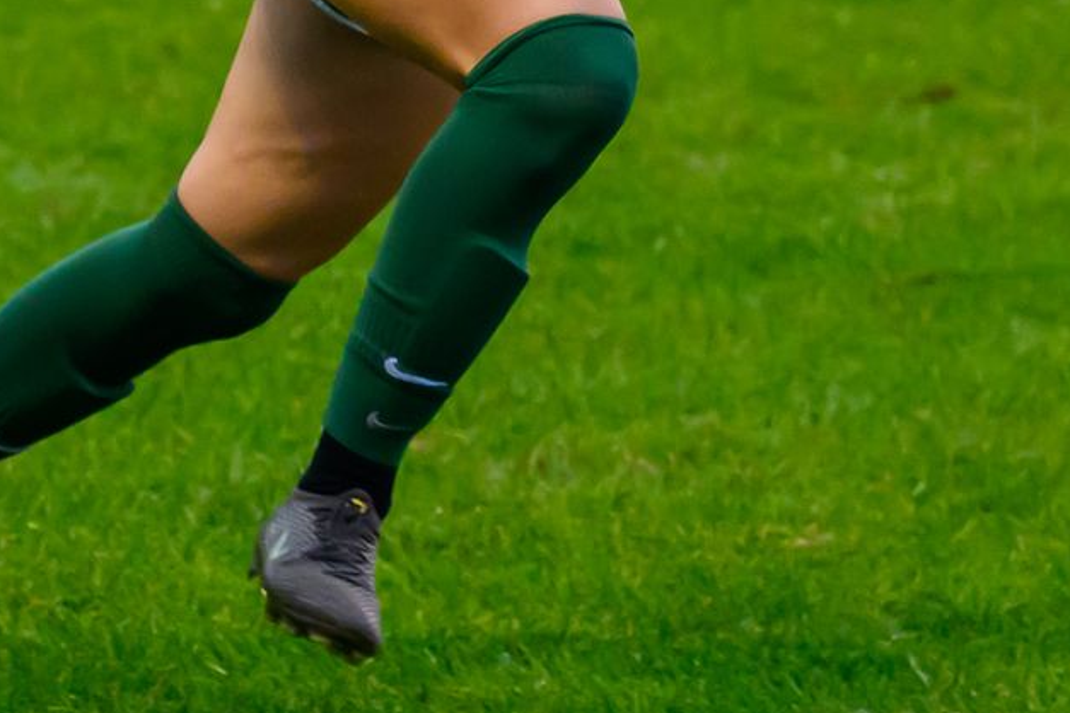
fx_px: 13285
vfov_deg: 3.1
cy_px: -172
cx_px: -673
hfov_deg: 4.6
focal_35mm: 447
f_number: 2.8
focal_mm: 78
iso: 2200
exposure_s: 1/1000
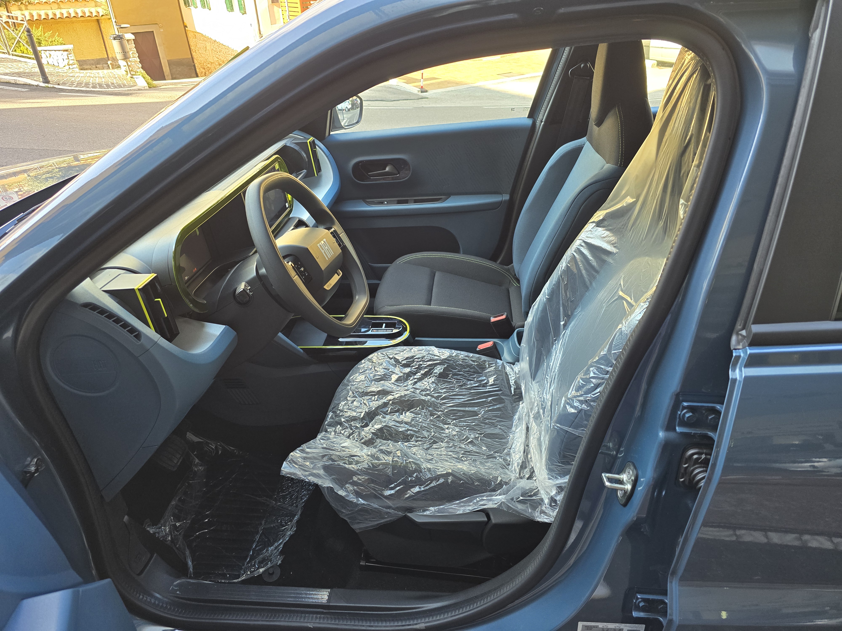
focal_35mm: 23
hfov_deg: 73.9
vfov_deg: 58.9
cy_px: 316
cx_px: 421
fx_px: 559
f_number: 1.7
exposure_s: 1/180
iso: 160
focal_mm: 6.3
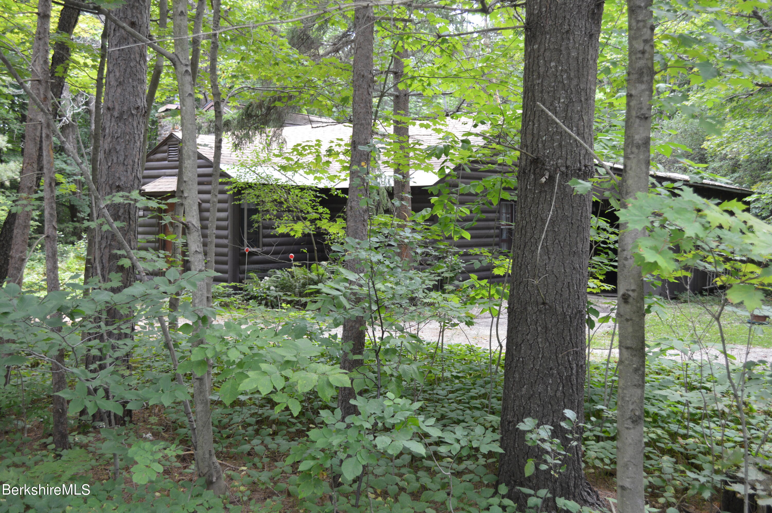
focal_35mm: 39
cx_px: 386
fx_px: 835
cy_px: 256
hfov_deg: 49.6
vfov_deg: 34.1
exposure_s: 1/80
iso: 400
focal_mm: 26
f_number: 4.5
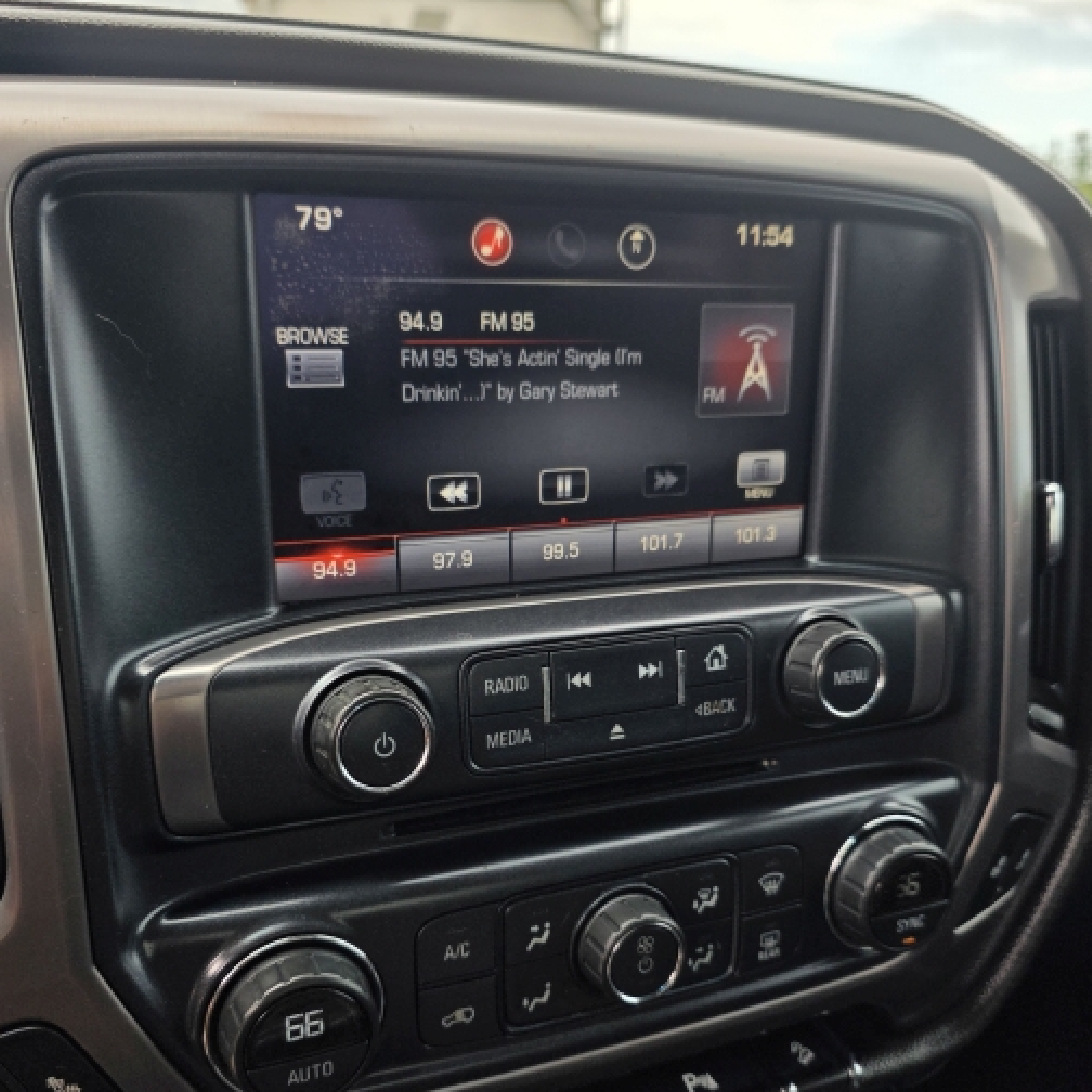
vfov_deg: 52.2
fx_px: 1106
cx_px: 533
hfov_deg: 52.5
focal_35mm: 31
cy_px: 652
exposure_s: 1/359
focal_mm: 6.3
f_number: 1.7
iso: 50
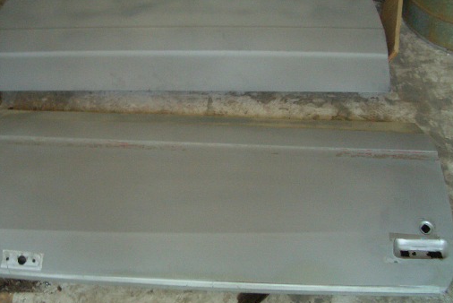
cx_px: 200
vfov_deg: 29.2
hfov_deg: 42.6
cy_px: 114
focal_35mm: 46
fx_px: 579
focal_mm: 5.8
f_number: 2.6
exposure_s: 1/60
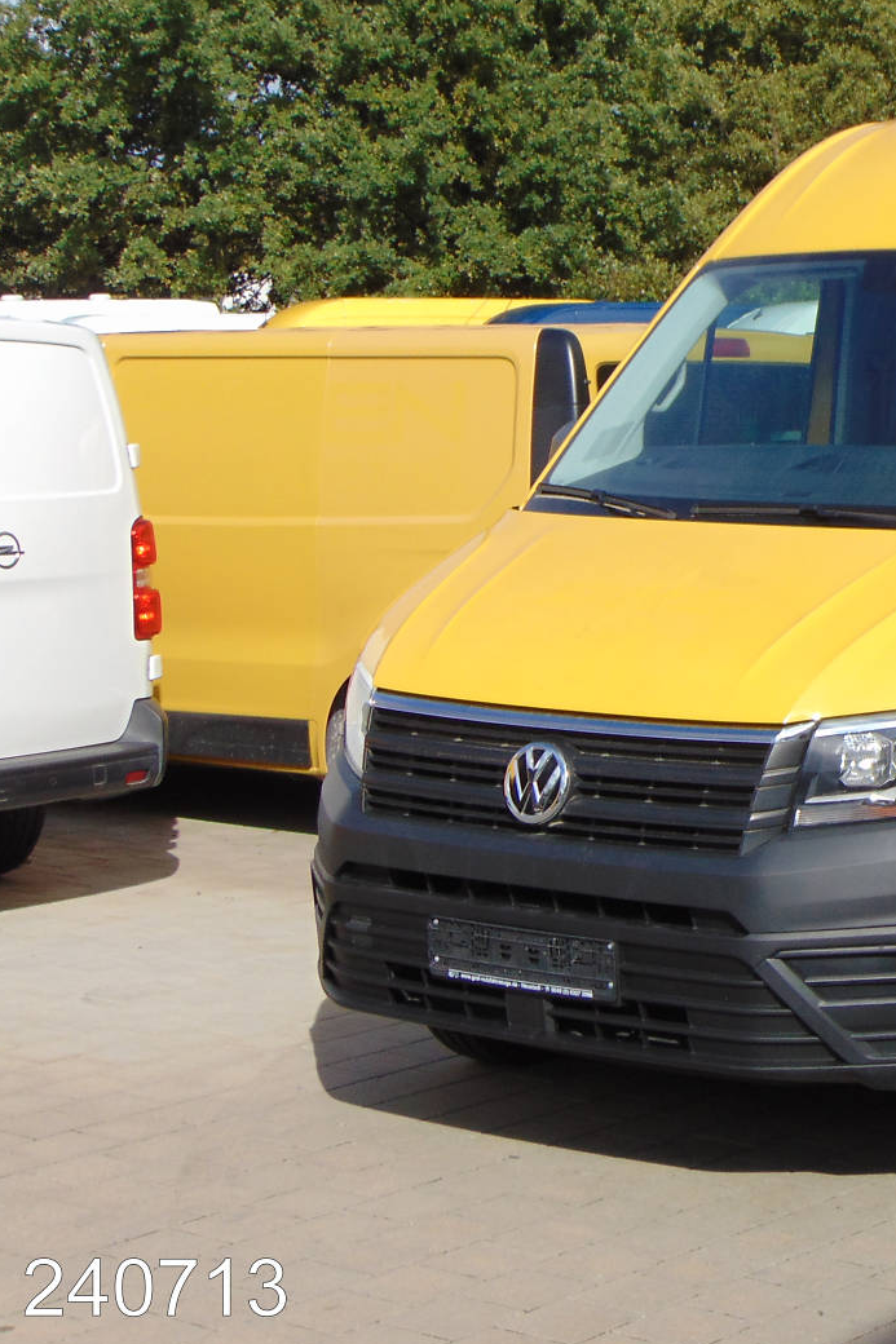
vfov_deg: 25.3
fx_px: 2987
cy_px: 576
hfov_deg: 16.5
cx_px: 1008
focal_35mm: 80
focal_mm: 9
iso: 80
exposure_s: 1/640
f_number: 3.5
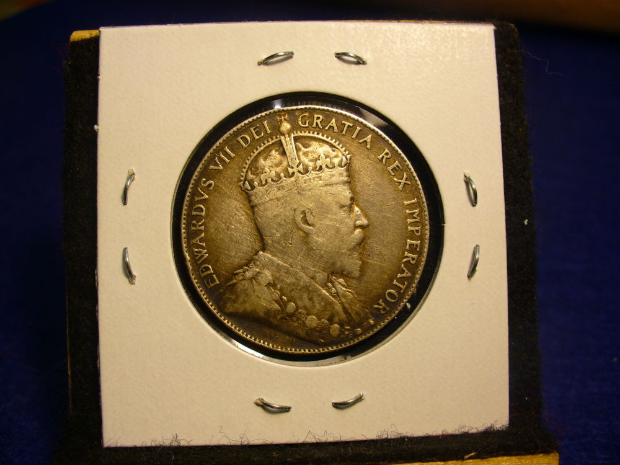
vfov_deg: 38.7
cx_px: 310
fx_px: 663
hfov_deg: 50.1
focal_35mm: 37
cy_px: 232
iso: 80
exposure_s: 1/100
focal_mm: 6.1
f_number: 2.8
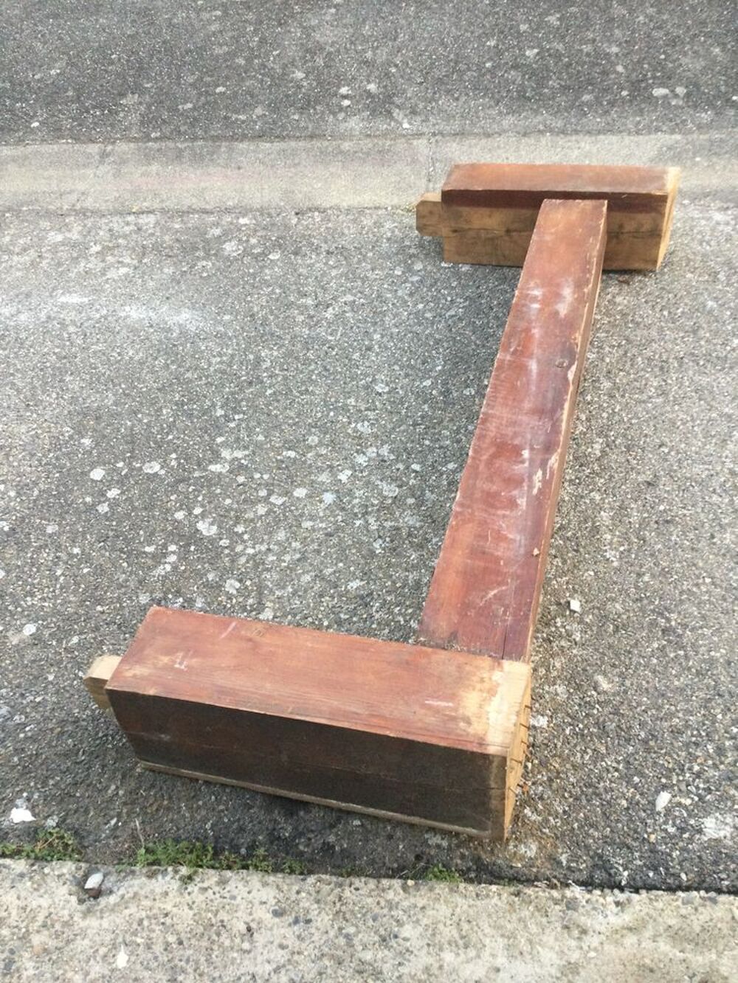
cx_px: 369
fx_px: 881
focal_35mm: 31
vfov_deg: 58.3
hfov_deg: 45.4
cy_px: 492
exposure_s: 1/33
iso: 100
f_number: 2.4
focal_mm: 3.3
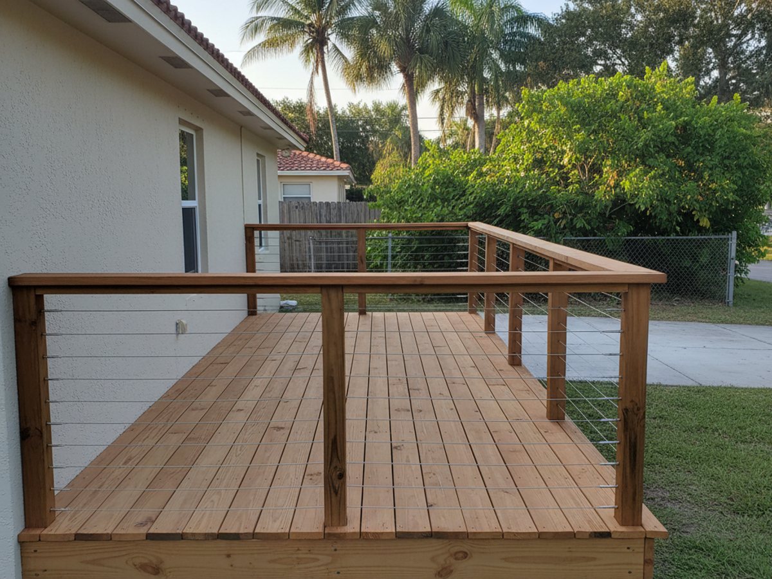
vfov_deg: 58.9
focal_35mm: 23
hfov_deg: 73.9
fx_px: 513
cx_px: 386
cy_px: 290
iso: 567
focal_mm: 6.4
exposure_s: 1/1277
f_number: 1.8
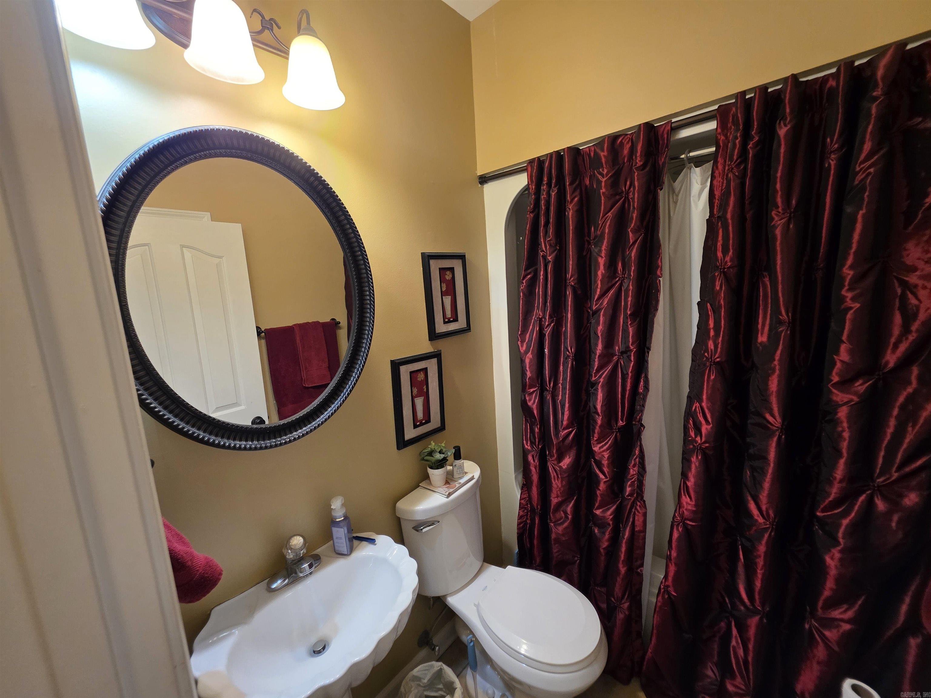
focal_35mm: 13
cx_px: 466
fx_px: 350
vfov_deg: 89.9
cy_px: 349
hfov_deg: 106.2
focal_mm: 2.2
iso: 200
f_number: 1.9
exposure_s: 1/60
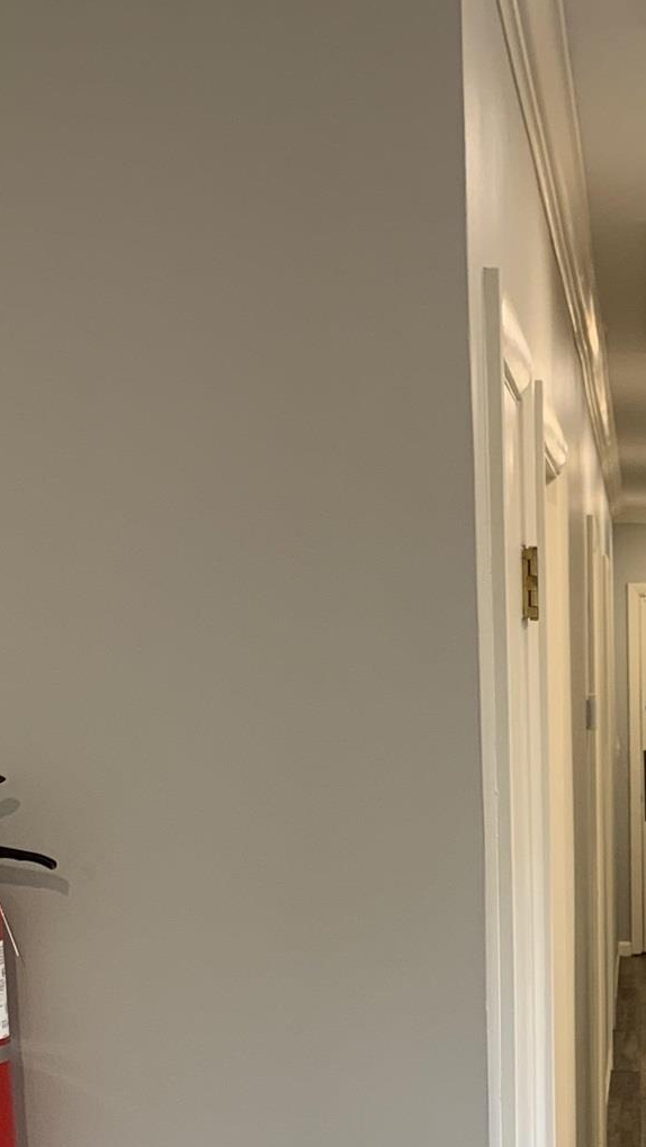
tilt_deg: -7.6
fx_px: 1948
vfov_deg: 31.6
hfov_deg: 17.9
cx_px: 771
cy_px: 987
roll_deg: +0.4
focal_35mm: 64
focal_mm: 4.25
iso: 100
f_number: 1.8
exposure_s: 1/60
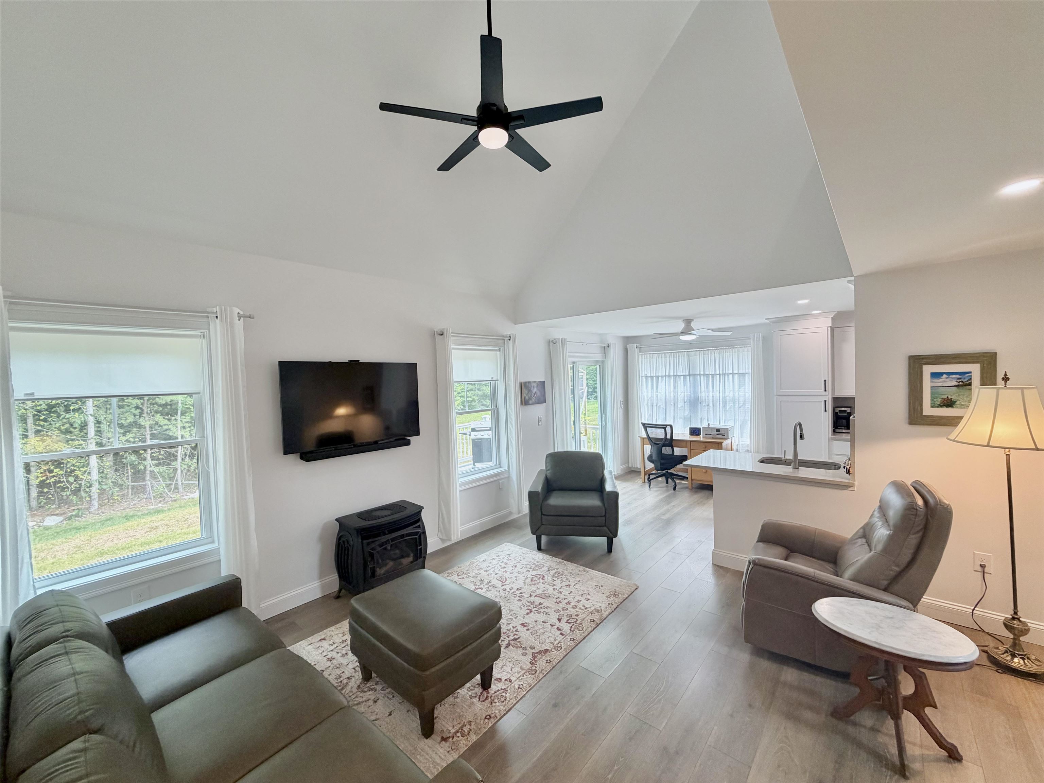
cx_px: 522
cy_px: 392
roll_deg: +2.4
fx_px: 422
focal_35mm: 14
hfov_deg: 102.1
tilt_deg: -0.7
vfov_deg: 85.7
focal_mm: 2.22
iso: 125
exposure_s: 1/120
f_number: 2.2
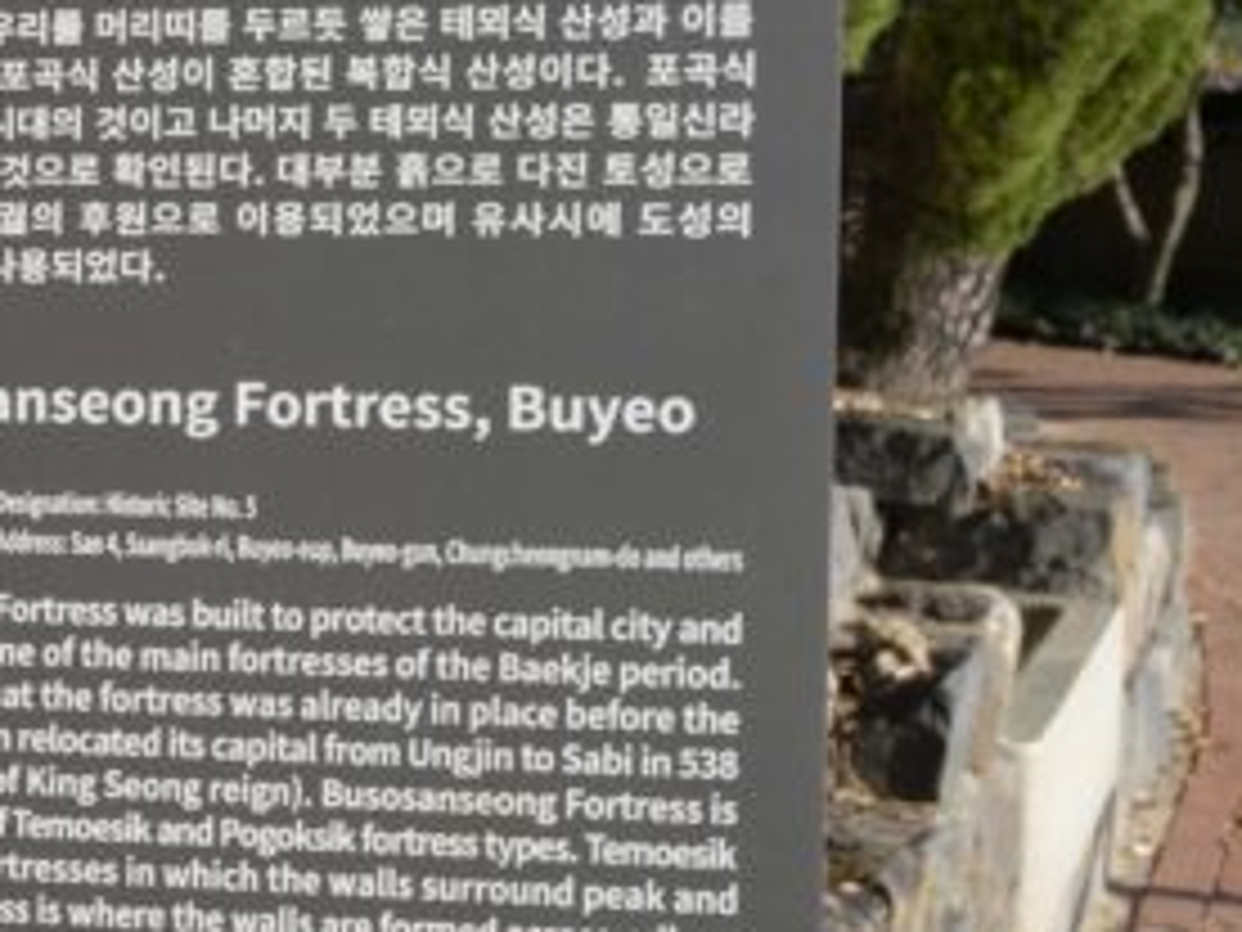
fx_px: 3588
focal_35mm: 100
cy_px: 371
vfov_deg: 14.8
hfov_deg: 16.9
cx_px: -864
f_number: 9
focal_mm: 28
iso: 125
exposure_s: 1/160
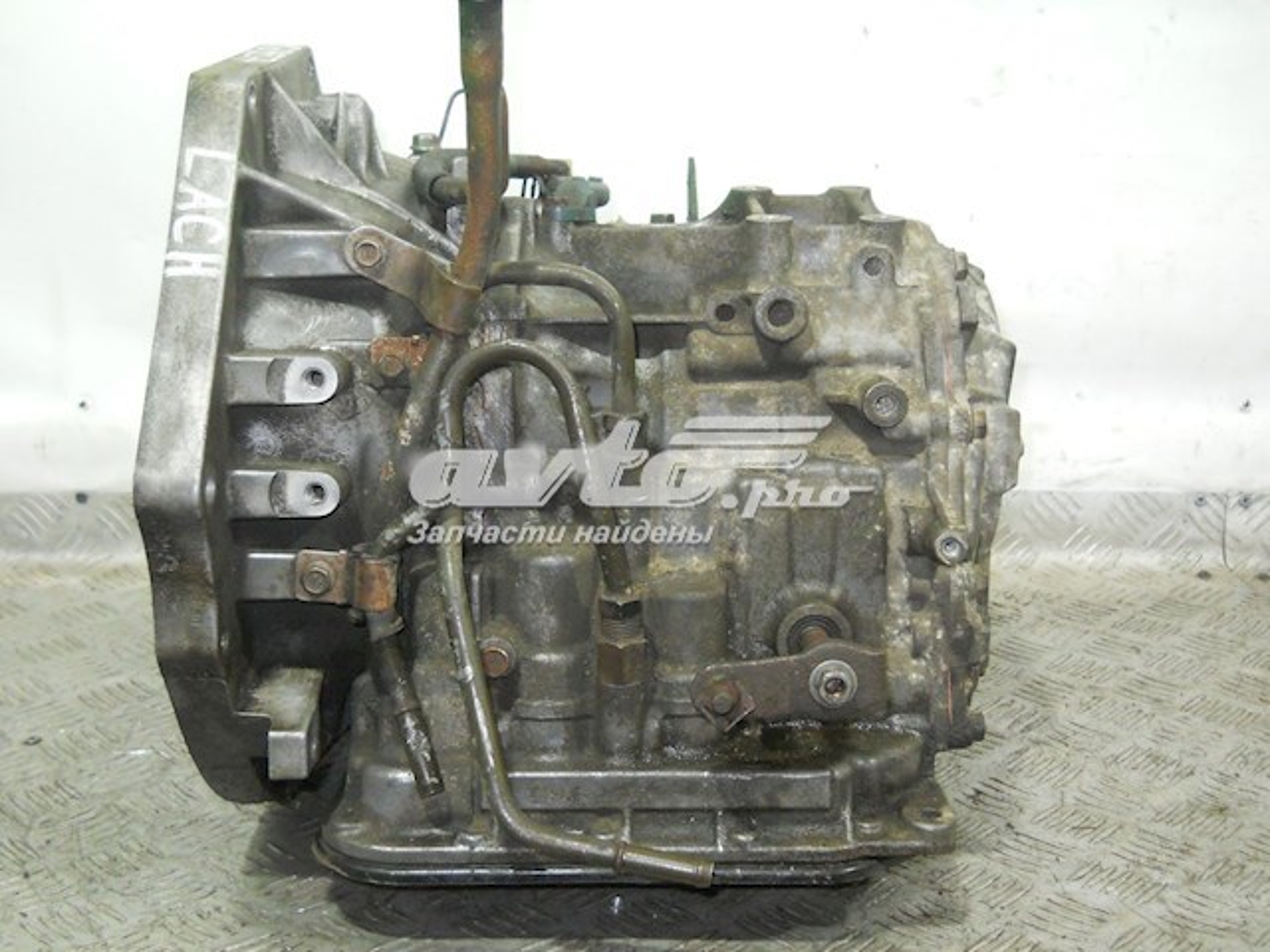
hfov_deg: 45.8
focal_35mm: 41
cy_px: 476
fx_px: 1504
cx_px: 635
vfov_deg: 35.1
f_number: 3.1
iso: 400
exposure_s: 1/30
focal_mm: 6.72
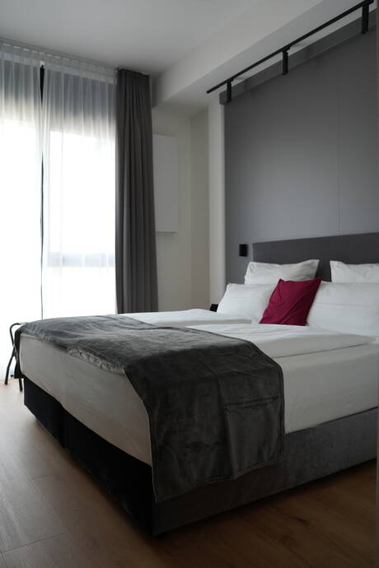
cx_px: 190
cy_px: 284
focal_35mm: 28
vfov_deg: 65.5
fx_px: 442
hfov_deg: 46.4
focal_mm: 28
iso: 250
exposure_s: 1/60
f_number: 4
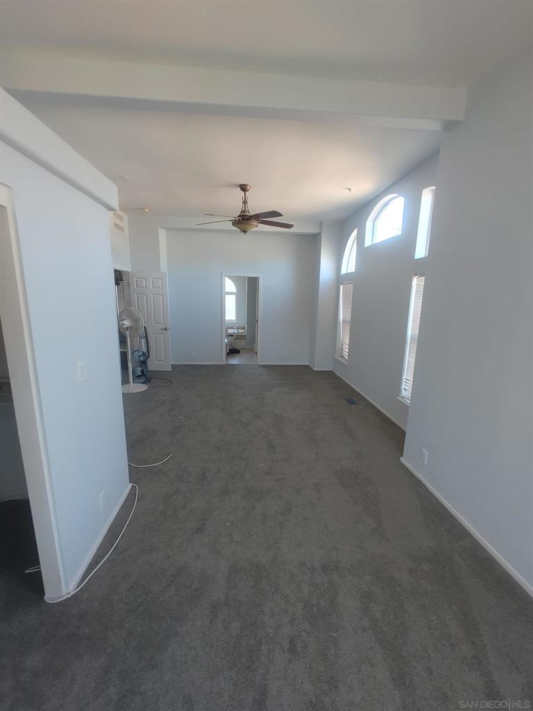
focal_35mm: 15
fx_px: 308
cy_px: 356
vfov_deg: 98.2
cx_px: 266
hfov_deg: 81.7
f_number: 1.9
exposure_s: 1/33
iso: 100
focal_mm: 1.78
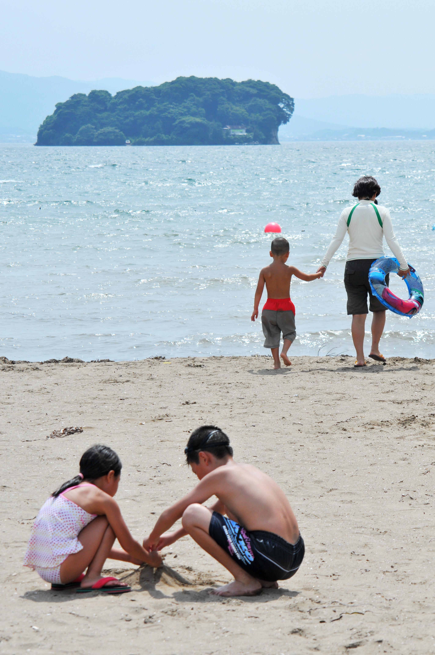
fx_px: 2726
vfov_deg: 13.7
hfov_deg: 9.1
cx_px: 218
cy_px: 328
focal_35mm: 150
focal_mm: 100
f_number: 8
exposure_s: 1/320
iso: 200
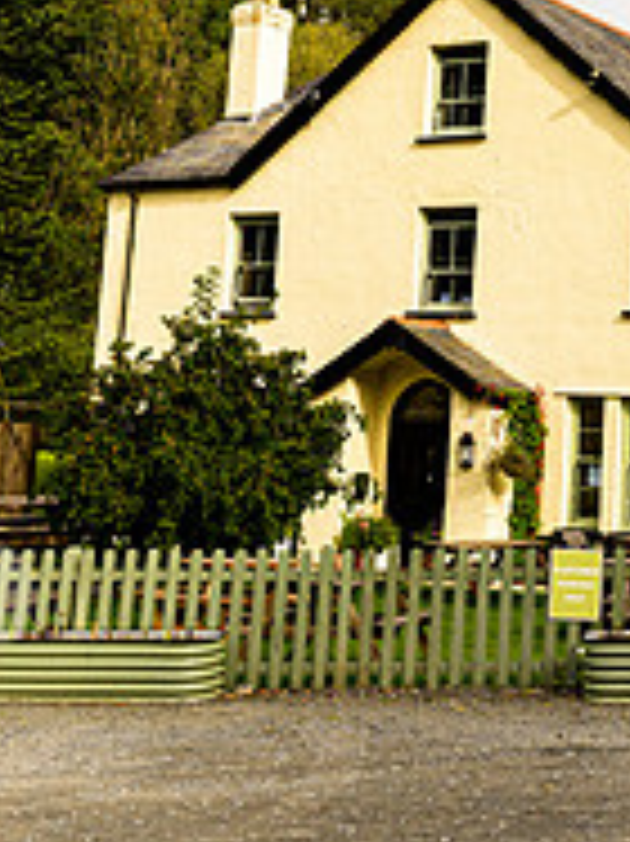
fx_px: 1773
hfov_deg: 19.5
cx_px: 652
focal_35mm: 73
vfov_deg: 26.1
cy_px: 142
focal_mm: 24
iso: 250
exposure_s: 1/1250
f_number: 5.6
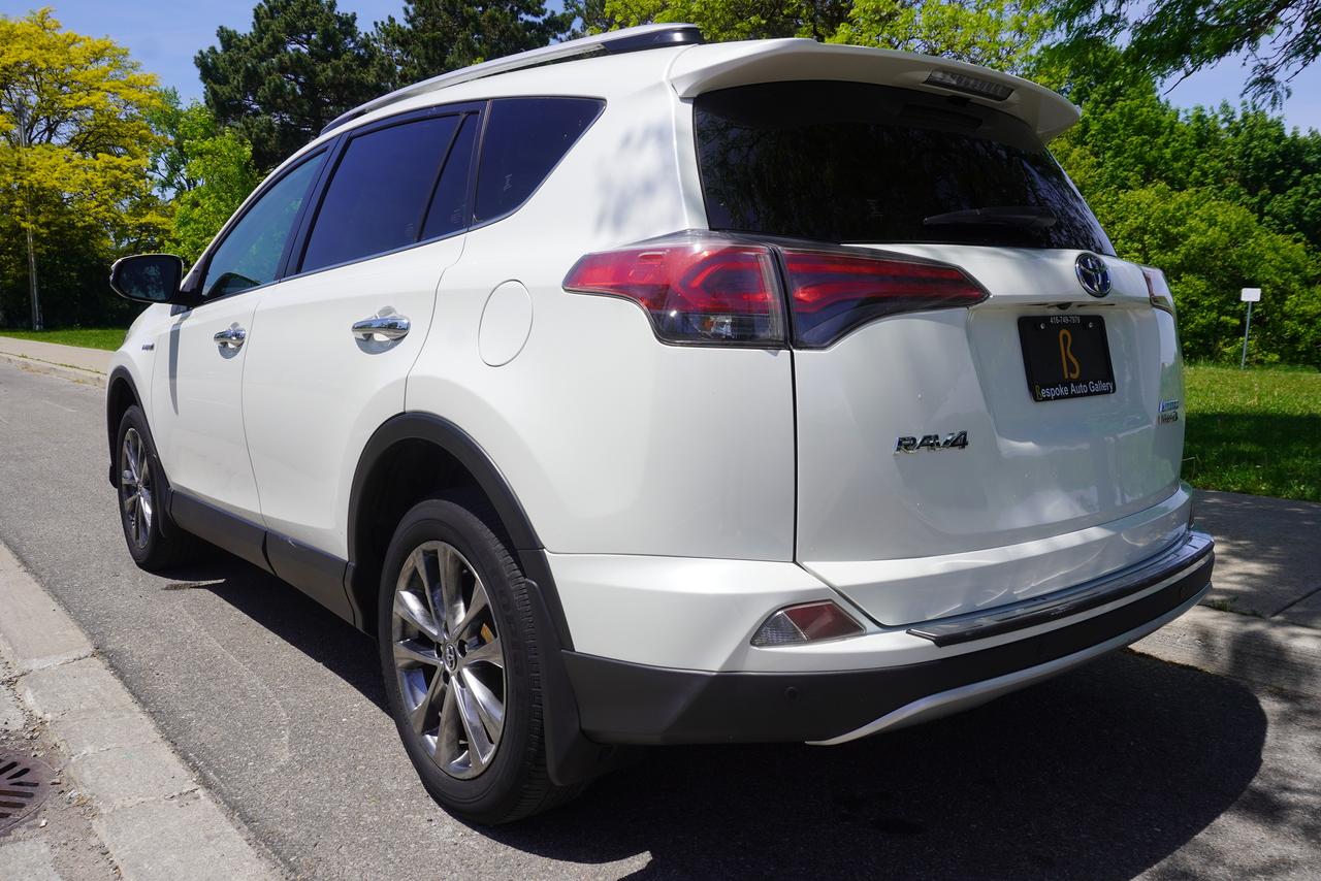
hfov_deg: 64.5
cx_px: 660
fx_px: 1046
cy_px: 440
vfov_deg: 45.7
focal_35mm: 28
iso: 100
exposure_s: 1/200
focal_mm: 19
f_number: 10
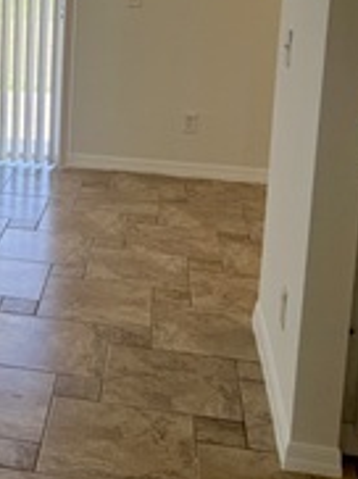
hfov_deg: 20.9
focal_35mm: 66
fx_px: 912
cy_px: 71
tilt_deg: -8.7
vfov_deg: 28.6
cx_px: -57
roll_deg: -1.3
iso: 80
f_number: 1.78
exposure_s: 1/322
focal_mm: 6.76
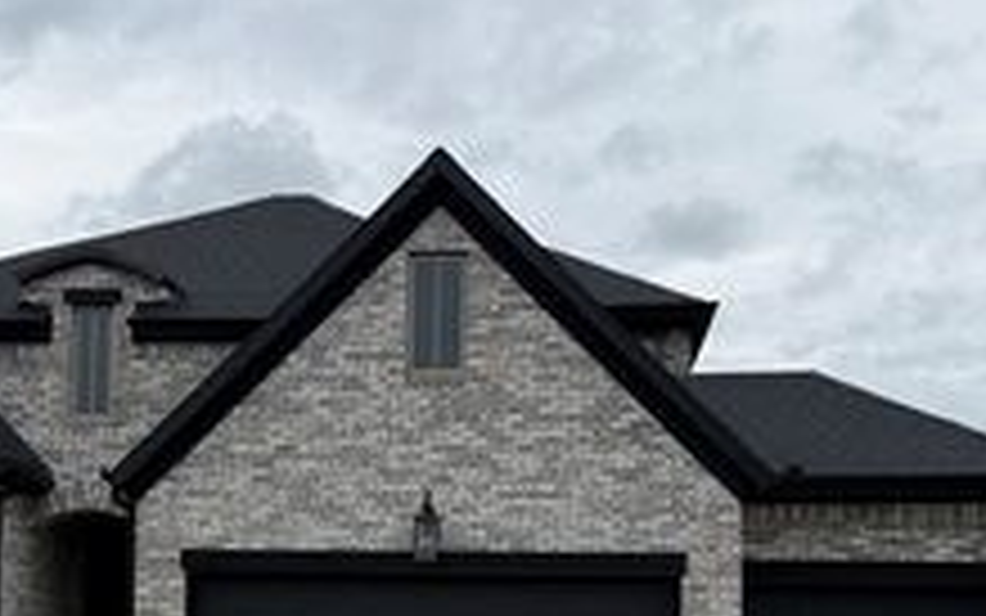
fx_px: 1559
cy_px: 650
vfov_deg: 21.4
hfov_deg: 34.9
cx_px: 351
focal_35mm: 58
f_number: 1.78
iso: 80
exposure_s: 1/3584
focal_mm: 6.76
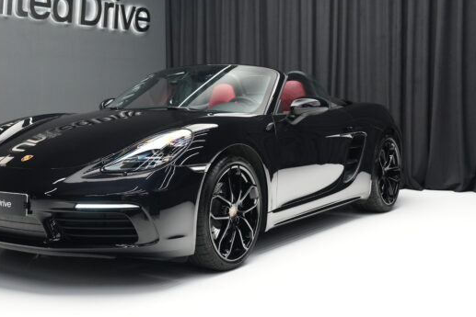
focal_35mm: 52
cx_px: 168
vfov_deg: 26.0
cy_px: 139
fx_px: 688
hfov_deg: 37.9
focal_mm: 35
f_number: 4
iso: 2500
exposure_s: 1/40
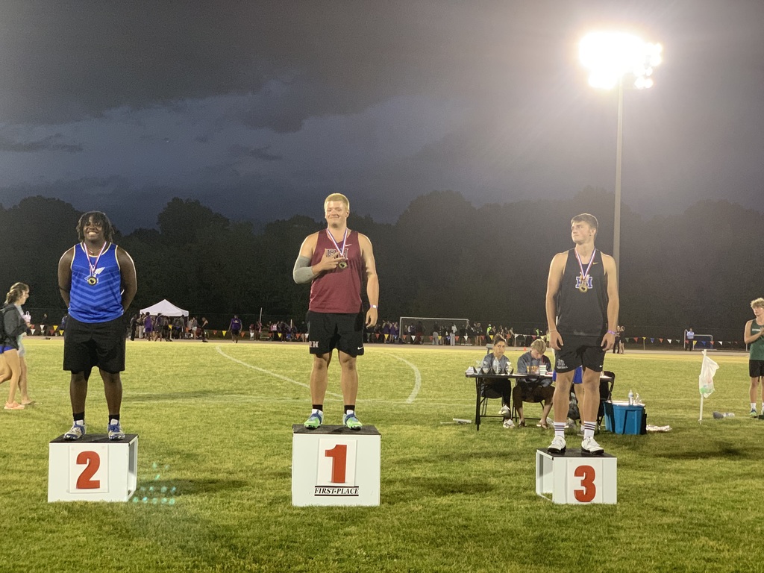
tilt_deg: +2.0
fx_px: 1148
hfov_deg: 36.8
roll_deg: -1.4
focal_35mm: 52
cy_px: 286
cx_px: 382
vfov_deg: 28.0
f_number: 2.4
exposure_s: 1/60
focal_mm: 6
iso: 250
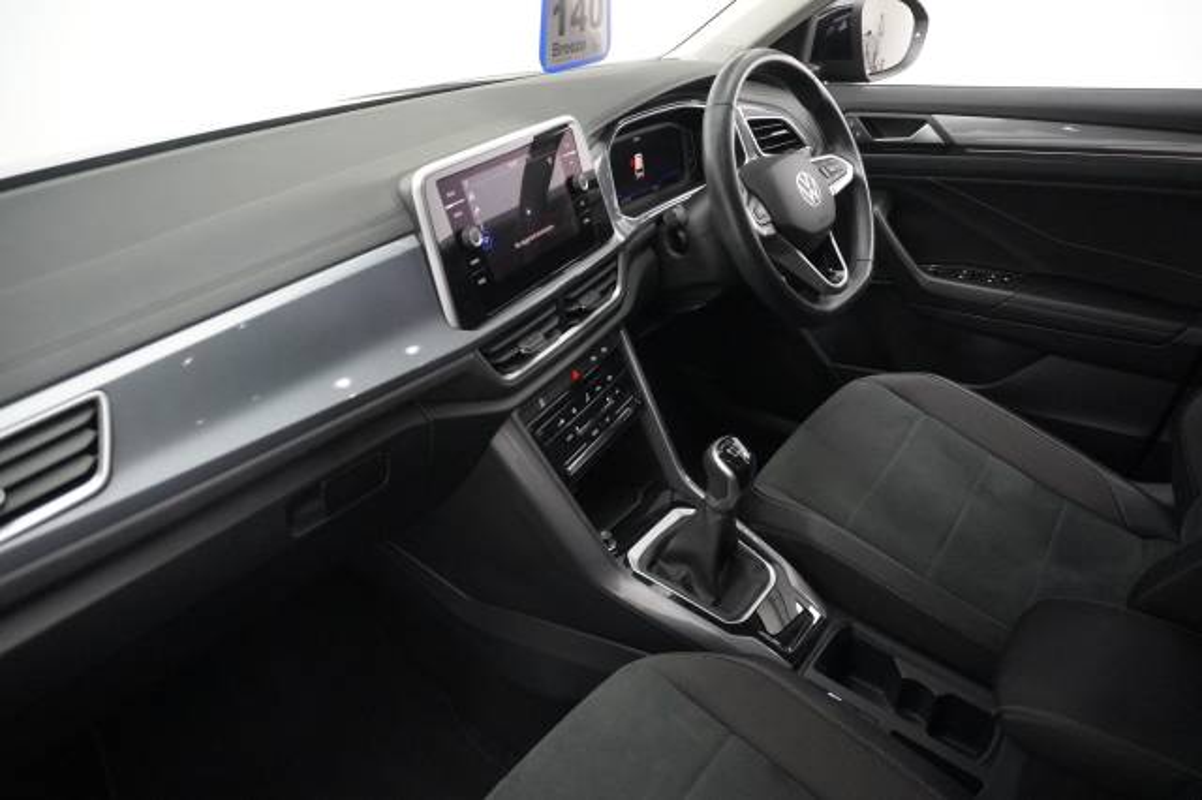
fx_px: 801
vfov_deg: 53.1
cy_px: 400
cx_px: 601
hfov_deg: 73.8
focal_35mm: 24
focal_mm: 16
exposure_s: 1/125
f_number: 3.5
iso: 6400
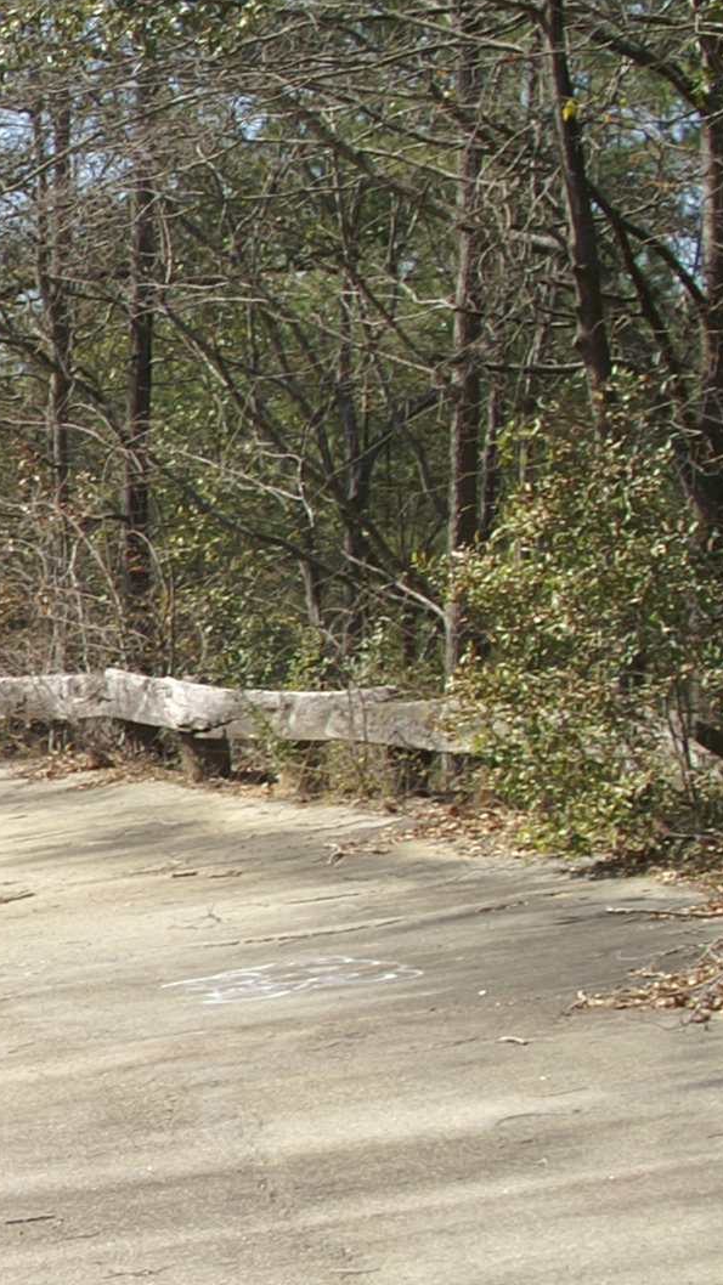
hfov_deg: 8.9
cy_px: 721
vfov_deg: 17.2
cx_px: -964
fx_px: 4261
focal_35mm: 125
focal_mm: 28
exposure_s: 1/80
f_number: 10
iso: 100
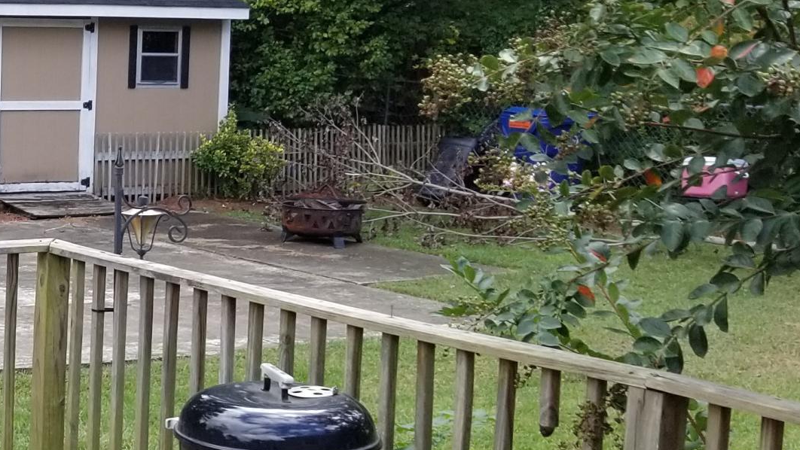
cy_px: 220
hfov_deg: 23.6
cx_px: -216
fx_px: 1697
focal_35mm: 80
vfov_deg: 15.1
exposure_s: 1/488
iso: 50
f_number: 1.7
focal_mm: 4.25
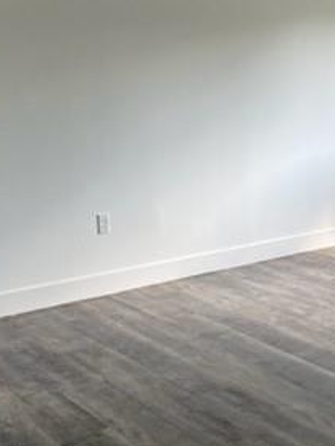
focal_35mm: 60
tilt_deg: -15.0
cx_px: 190
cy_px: 275
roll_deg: +1.0
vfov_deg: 32.0
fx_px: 774
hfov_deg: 24.4
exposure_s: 1/121
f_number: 1.5
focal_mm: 5.7
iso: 50
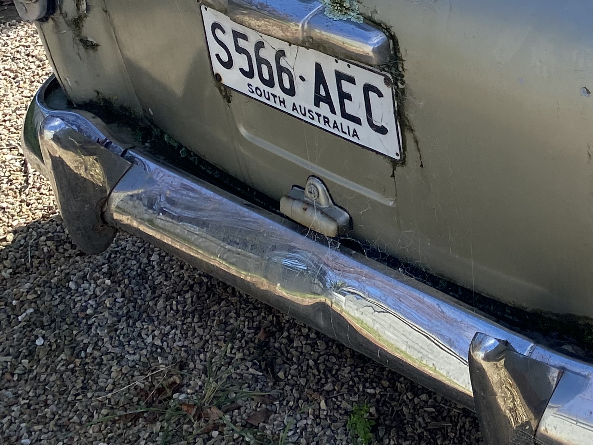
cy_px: -40
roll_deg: -1.2
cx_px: 731
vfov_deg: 18.7
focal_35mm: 76
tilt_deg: -24.5
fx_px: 1302
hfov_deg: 23.3
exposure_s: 1/1412
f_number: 1.8
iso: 32
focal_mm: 4.25
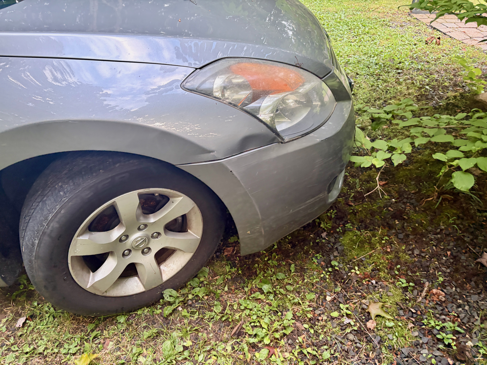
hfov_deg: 67.3
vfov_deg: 53.1
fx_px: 366
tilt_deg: -43.4
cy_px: 182
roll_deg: +1.2
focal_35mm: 26
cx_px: 244
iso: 250
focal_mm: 5.96
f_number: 1.6
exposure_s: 1/60
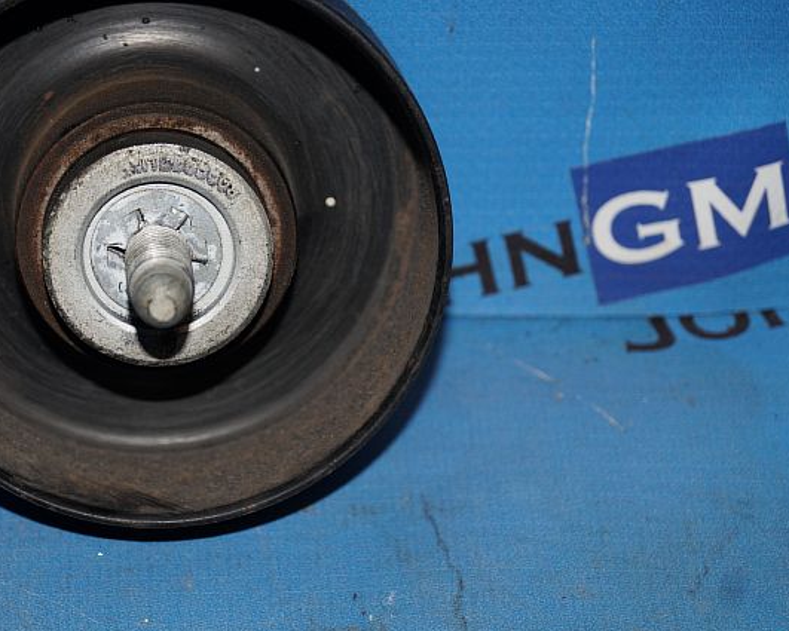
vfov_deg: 13.2
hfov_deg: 16.4
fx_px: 2726
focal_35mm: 117
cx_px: 229
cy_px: 275
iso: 250
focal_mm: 55
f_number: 5.6
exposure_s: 1/60
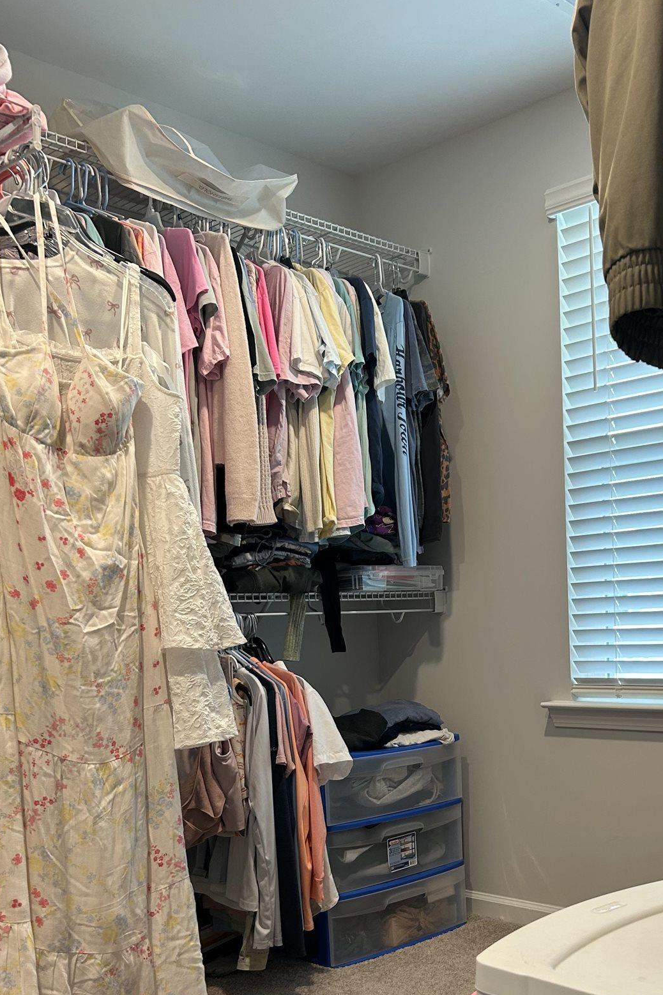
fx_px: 1105
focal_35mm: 40
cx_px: 458
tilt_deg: -3.1
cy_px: 663
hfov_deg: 33.0
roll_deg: +1.0
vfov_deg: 47.7
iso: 64
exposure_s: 1/60
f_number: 1.5
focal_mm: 5.7
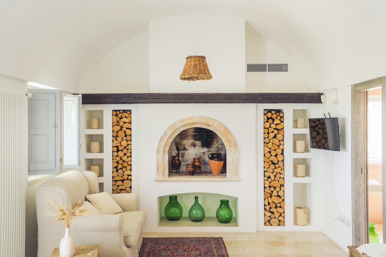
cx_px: 193
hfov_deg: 53.1
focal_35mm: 36
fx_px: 386
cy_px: 128
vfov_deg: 36.9
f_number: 7.1
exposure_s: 1/50
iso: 1250
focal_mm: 36
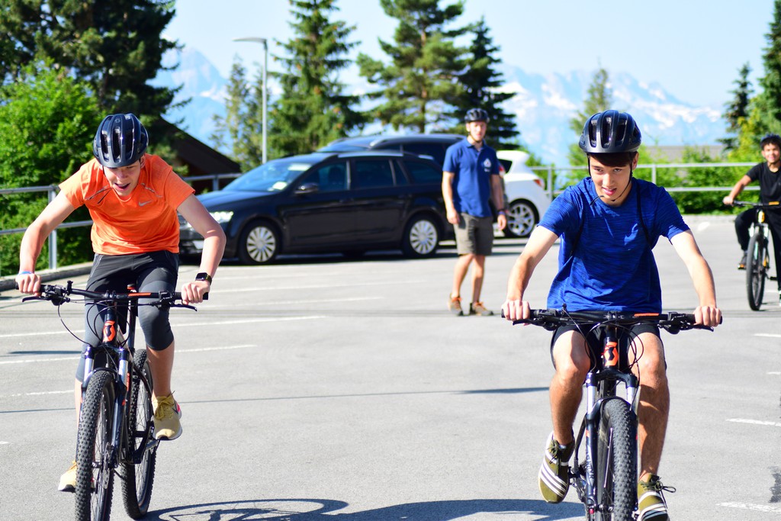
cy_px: 260
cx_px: 390
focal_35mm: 123
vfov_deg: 11.1
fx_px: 2669
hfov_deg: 16.7
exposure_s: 1/1250
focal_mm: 82
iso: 400
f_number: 4
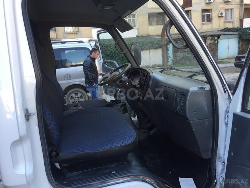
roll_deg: +5.1
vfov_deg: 48.2
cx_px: 125
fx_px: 209
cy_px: 94
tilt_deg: -11.0
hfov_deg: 61.7
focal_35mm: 29
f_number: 2.2
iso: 32
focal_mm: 4.15
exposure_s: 1/107
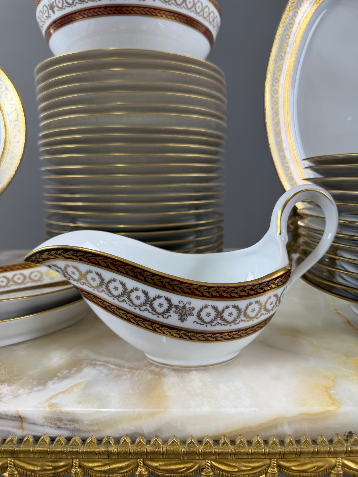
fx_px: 331
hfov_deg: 56.8
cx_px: 179
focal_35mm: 24
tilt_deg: -9.9
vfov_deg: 71.6
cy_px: 238
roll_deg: +0.0
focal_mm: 6.76
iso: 80
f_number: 1.78
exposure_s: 1/100
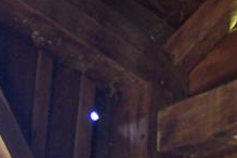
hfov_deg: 11.3
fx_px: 1198
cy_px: 140
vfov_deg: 7.5
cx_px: 139
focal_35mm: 182
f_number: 2.8
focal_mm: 6.3
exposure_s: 1/8
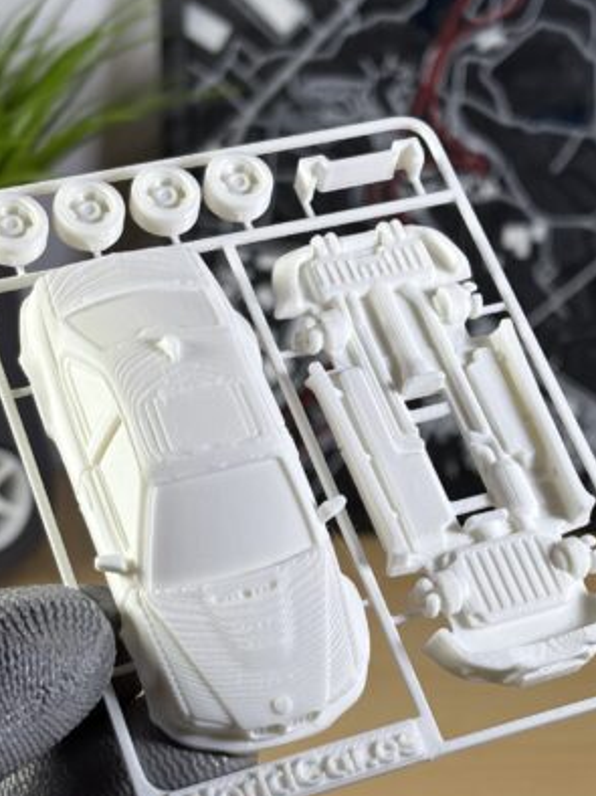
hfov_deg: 16.7
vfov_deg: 22.3
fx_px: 2022
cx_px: 362
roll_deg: +1.1
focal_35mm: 88
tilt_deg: -23.2
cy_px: 433
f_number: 1.6
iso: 25
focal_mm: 5.96
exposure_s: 1/117
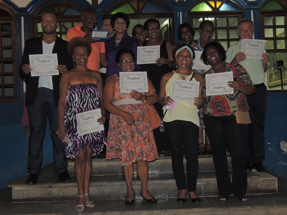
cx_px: 144
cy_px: 108
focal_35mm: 40
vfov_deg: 36.0
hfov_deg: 46.8
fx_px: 332
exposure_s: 1/30
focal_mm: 7.1
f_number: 3.3
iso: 200
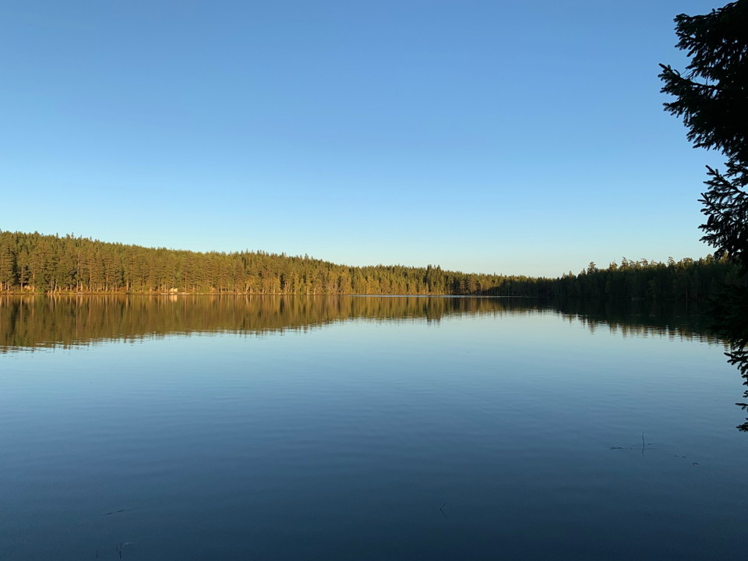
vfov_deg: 53.1
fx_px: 562
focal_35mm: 26
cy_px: 280
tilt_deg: +1.3
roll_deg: -0.8
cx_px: 374
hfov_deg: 67.3
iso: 25
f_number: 1.8
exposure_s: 1/991
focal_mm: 4.25
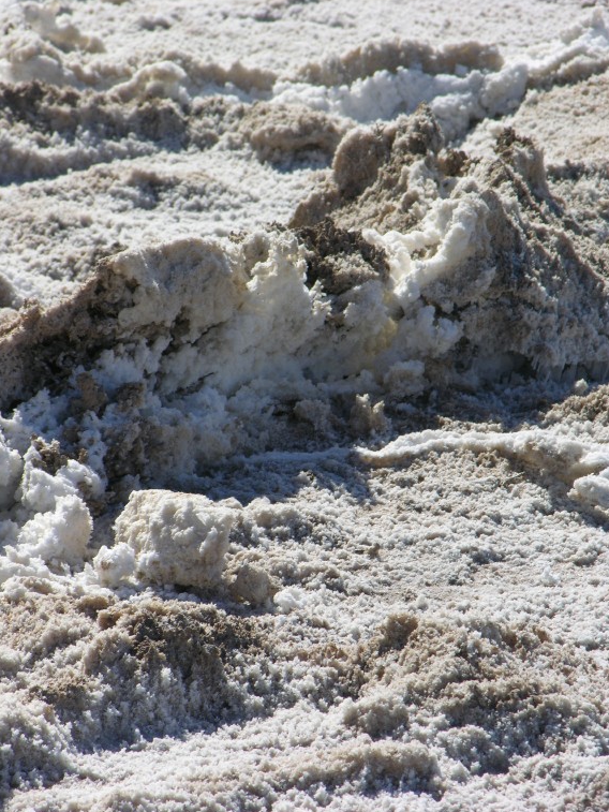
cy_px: 407
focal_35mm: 284
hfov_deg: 5.2
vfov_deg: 7.0
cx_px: 307
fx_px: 6660
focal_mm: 71.2
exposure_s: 1/310
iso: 50
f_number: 5.9
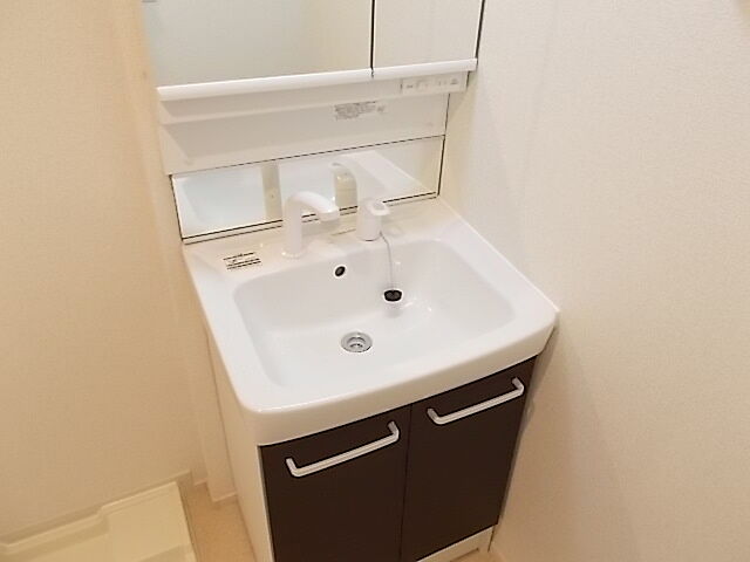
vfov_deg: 53.1
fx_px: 563
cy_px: 281
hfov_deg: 67.3
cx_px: 375
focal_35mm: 26
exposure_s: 1/13
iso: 200
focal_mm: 4.6
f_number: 3.2
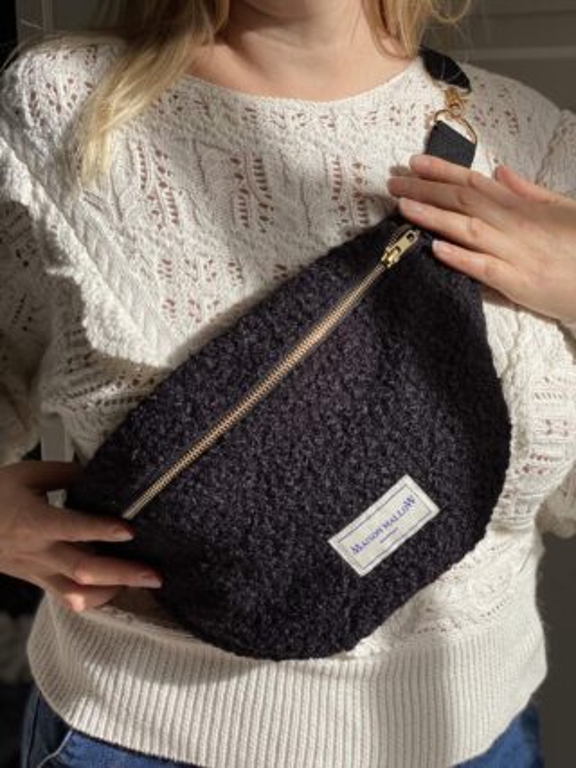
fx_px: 1154
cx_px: 288
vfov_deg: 36.8
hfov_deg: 28.0
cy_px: 384
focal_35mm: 52
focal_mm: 6
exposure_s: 1/1065
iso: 20
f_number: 2
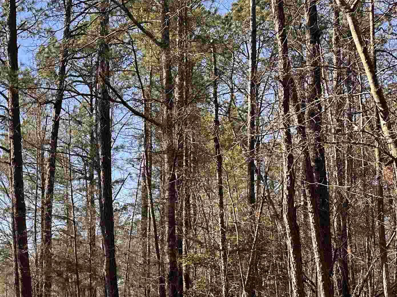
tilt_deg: +5.4
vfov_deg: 26.7
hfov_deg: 32.3
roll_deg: -1.0
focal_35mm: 53
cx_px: -27
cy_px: 258
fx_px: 608
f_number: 1.78
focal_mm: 6.86
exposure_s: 1/1095
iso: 80
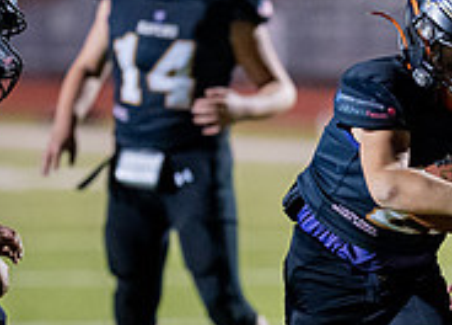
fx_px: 6801
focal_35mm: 529
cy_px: 257
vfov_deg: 2.7
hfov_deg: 3.8
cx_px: 373
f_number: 1.8
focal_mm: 135
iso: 2000
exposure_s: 1/1250
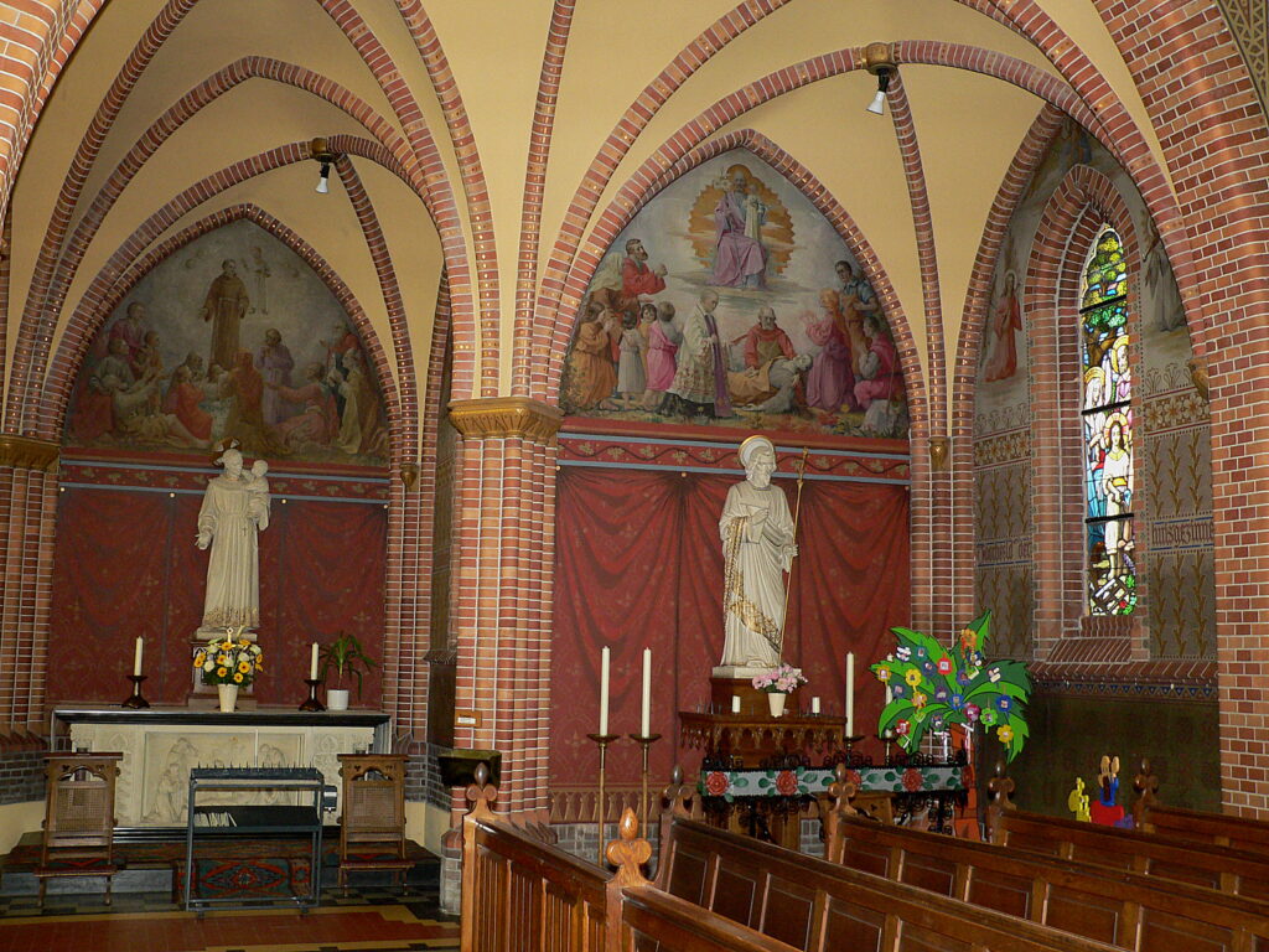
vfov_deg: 36.8
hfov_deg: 47.9
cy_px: 476
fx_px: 1430
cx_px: 634
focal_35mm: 39
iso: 200
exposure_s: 1/60
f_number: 2.8
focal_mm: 6.6
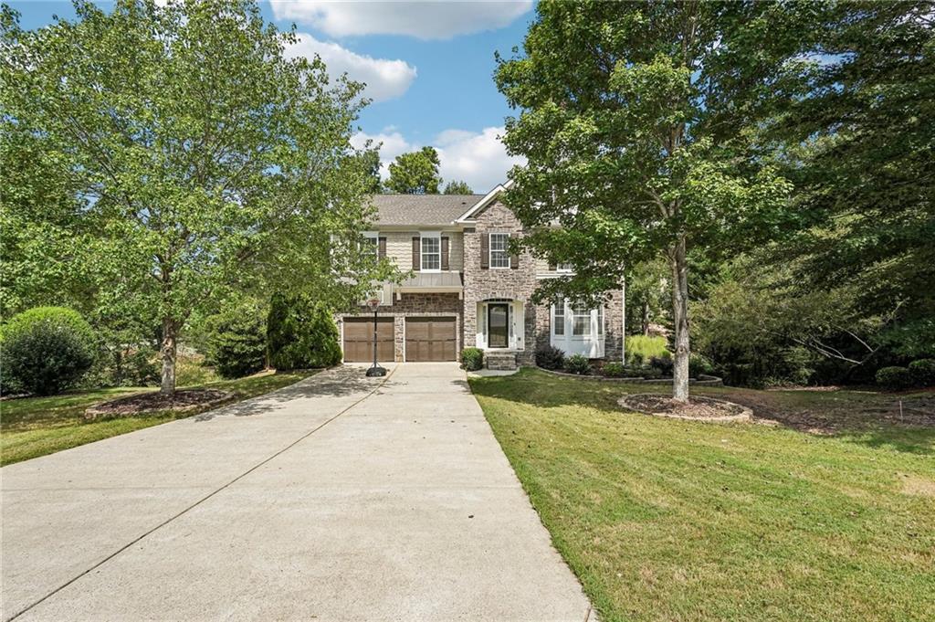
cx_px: 468
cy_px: 311
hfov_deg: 95.0
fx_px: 428
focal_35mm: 16
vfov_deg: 72.0
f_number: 8
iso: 800
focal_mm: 16.5
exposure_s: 1/2000
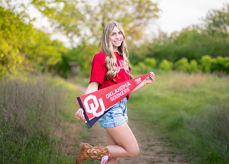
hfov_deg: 32.3
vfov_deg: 23.3
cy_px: 71
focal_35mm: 61
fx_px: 396
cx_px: 115
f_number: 1.2
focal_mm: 50
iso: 400
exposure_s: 1/1250
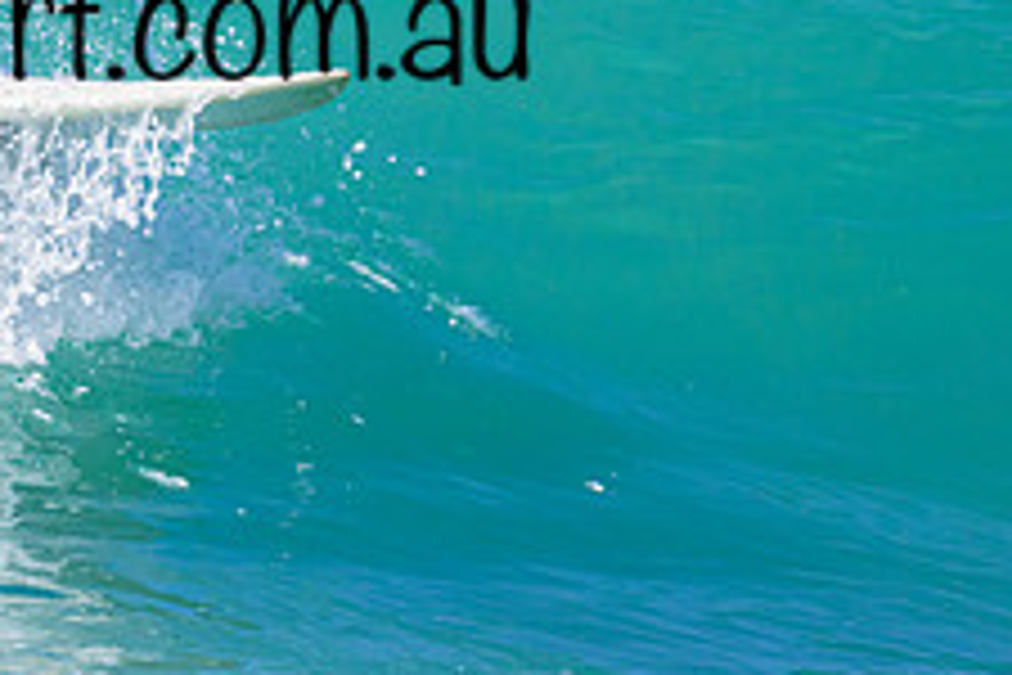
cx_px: -160
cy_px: -144
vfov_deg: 0.7
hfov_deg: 1.1
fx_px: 54869
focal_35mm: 1952
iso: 1600
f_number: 11
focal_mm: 630
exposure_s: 1/2000
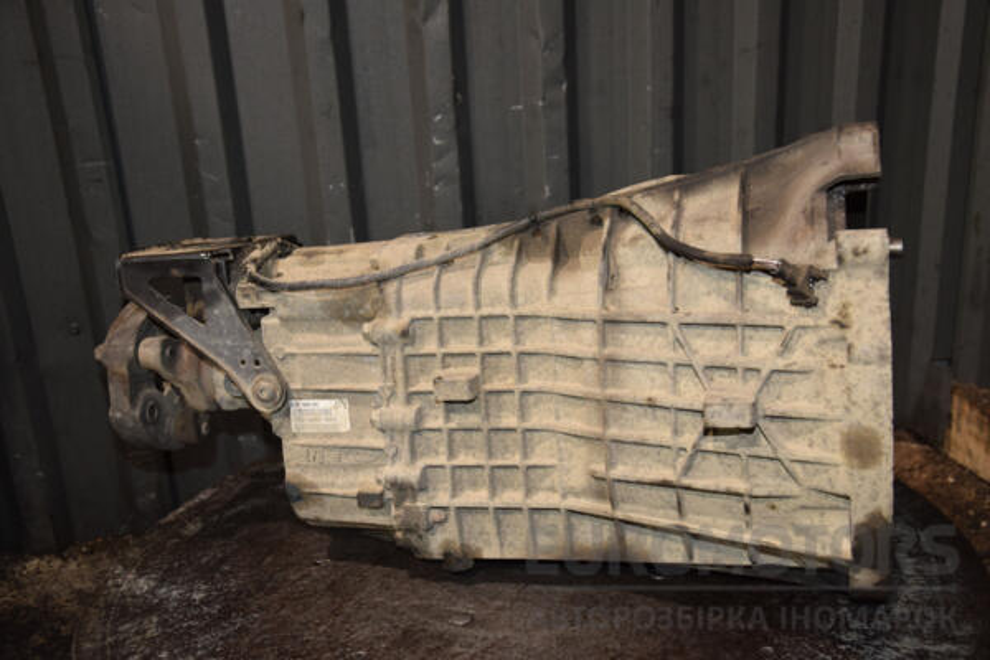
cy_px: 330
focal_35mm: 42
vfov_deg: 31.9
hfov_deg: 46.4
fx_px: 1155
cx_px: 495
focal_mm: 28
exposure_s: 1/80
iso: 800
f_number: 5
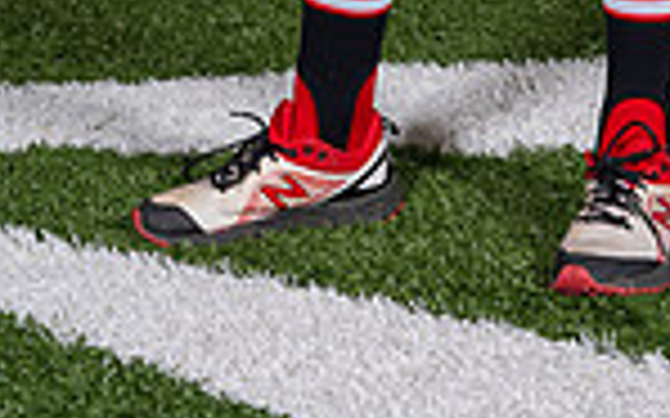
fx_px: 2647
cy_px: -553
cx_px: 540
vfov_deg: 8.3
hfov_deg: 14.3
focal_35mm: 145
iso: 200
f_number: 5.6
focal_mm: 47
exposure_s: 1/200
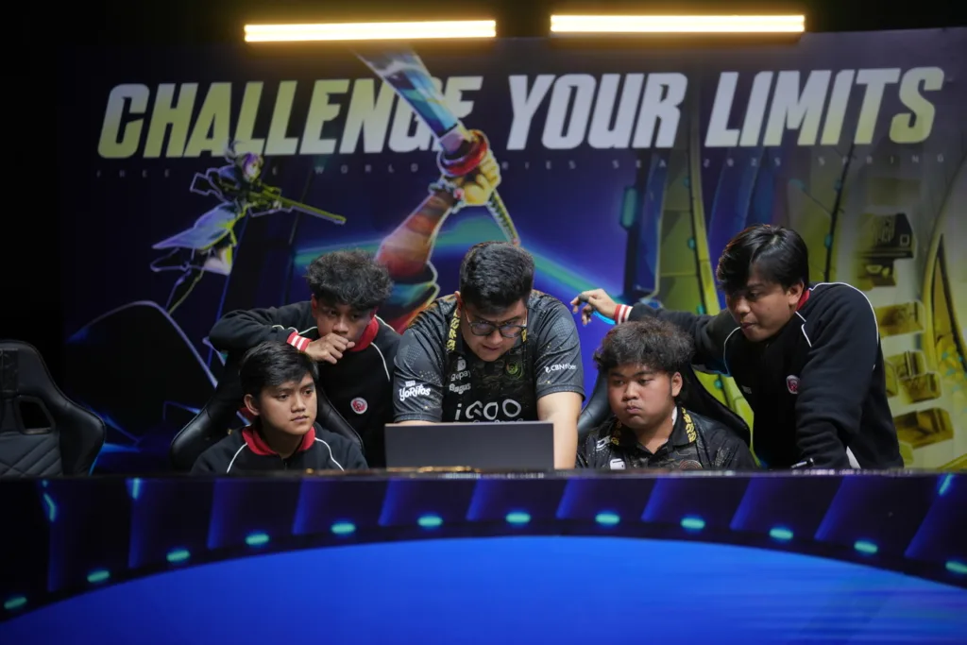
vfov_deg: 27.0
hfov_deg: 39.6
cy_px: 322
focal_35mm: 50
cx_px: 484
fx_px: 1343
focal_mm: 50
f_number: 1.4
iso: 500
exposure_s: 1/320
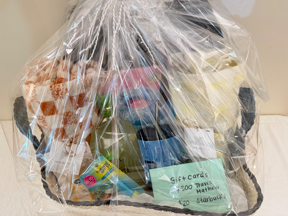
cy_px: 108
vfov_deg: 56.8
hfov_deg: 71.6
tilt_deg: -49.9
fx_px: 200
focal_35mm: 24
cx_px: 144
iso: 640
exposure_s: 1/60
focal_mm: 6.76
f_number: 1.78
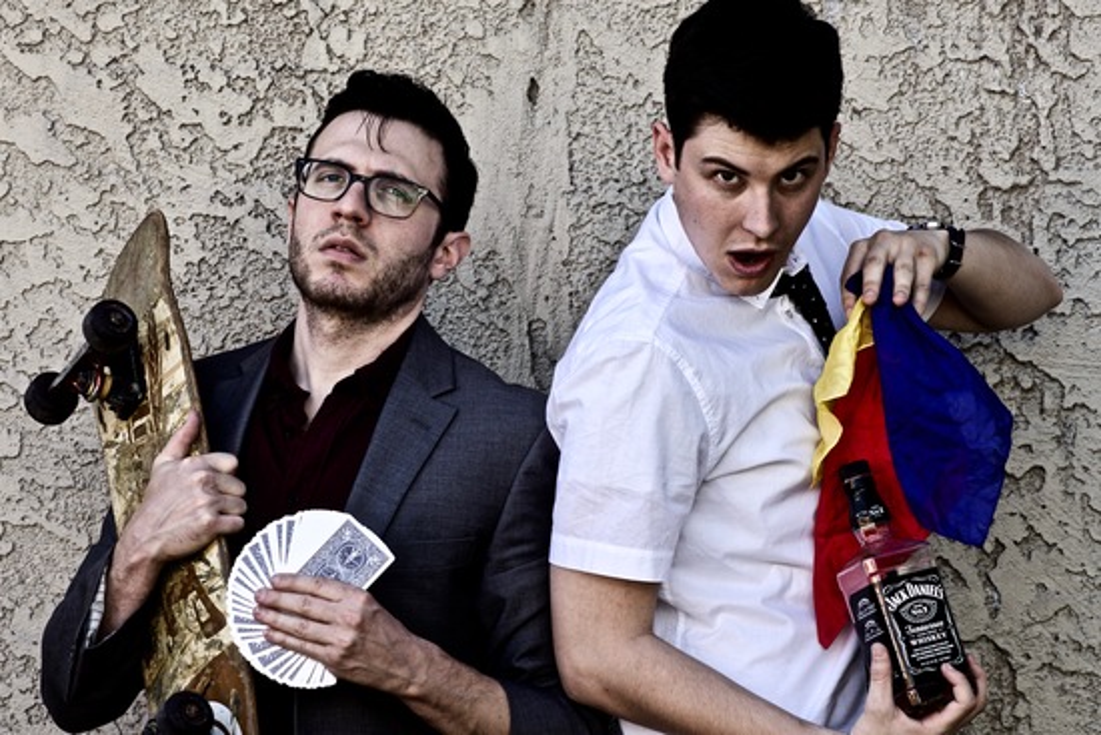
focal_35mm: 168
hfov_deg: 12.2
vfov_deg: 8.2
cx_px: 550
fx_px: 5139
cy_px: 368
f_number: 8
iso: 320
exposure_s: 1/200
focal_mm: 112
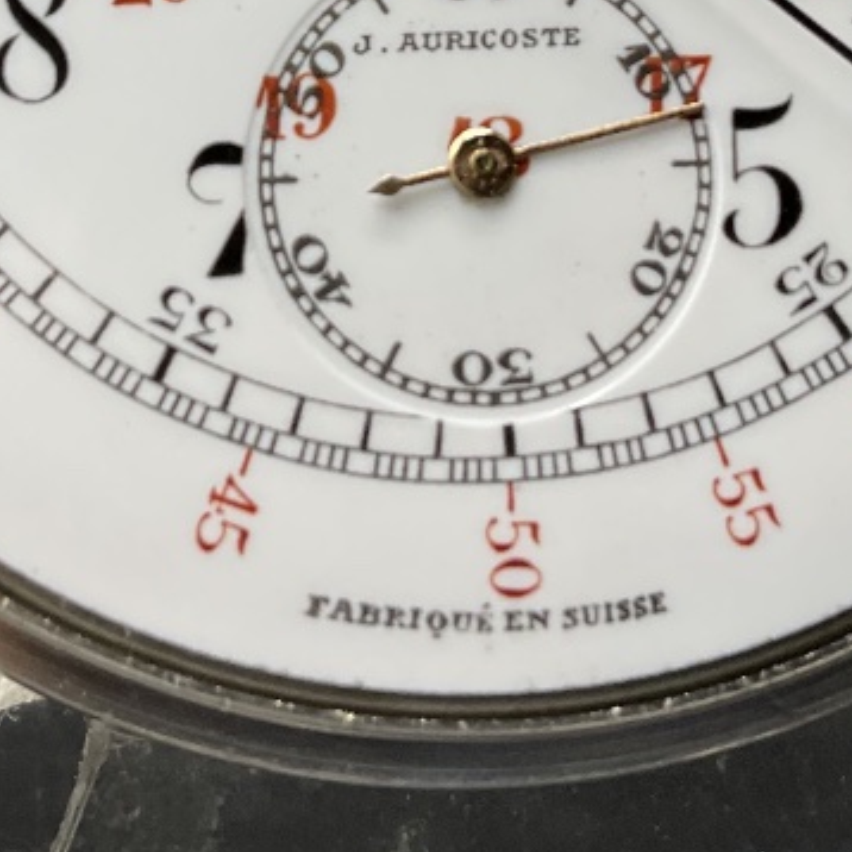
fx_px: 2395
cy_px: -207
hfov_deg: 20.2
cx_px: 395
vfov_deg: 18.9
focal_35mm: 86
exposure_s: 1/122
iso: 20
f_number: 1.8
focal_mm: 3
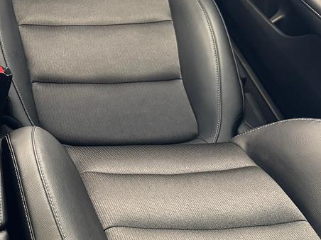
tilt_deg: -37.3
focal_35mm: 68
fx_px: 631
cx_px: -80
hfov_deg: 25.2
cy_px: 39
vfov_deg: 21.3
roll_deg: +0.9
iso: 640
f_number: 1.78
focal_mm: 6.76
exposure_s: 1/40
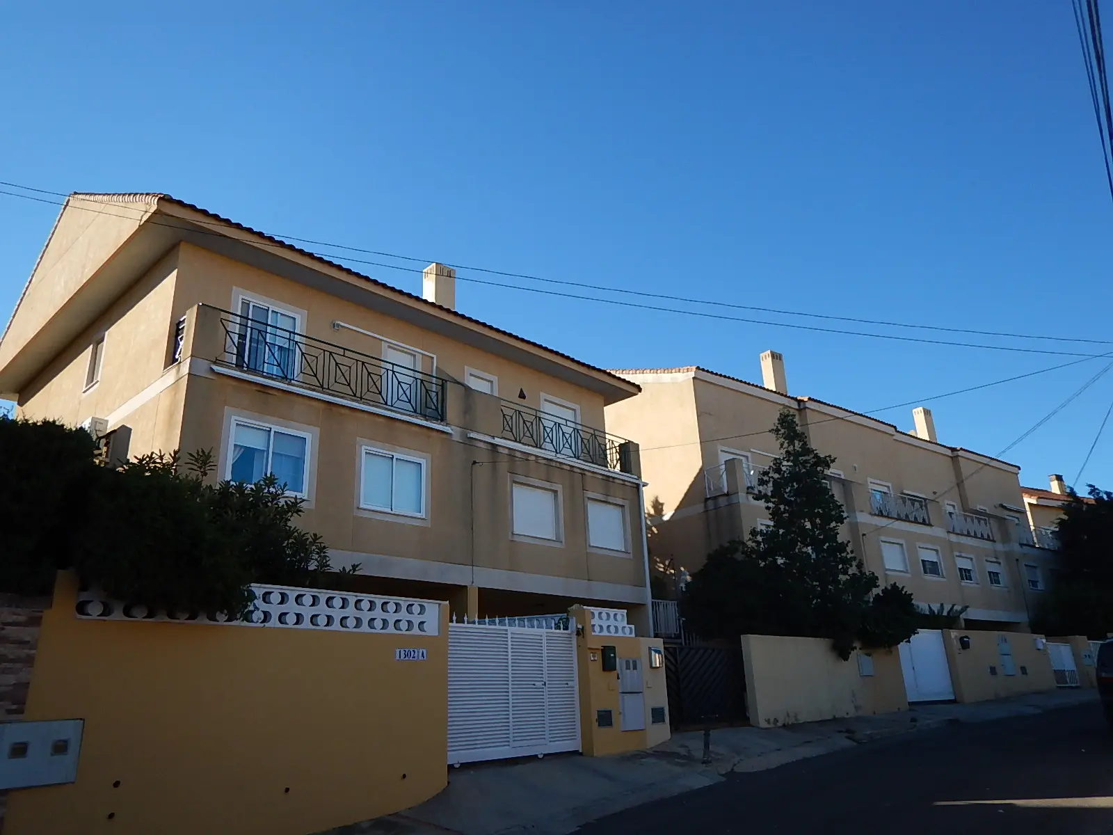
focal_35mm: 24
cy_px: 418
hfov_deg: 71.6
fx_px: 772
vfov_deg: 56.8
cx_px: 556
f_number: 2.8
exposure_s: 1/1500
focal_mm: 4.3
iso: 125
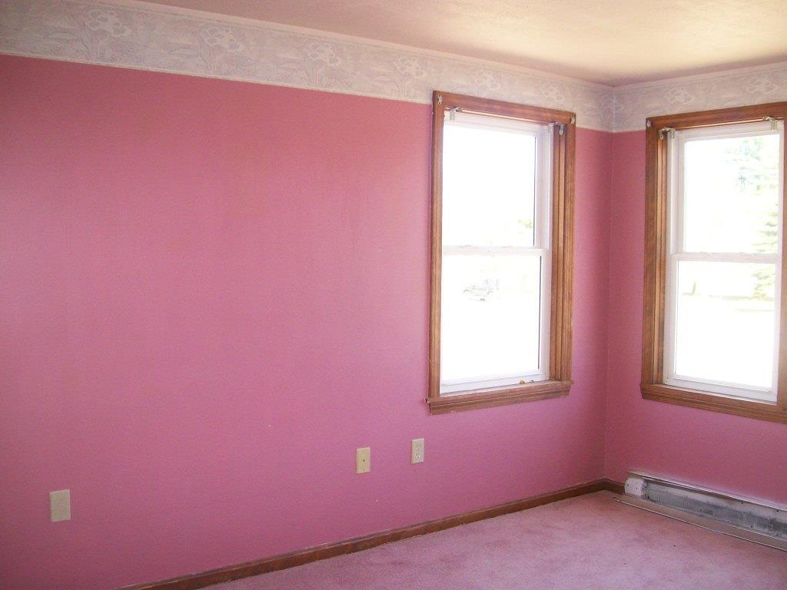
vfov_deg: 39.7
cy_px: 295
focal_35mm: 36
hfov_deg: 51.4
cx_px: 394
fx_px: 818
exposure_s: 1/97.9
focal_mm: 6
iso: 140
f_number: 2.7
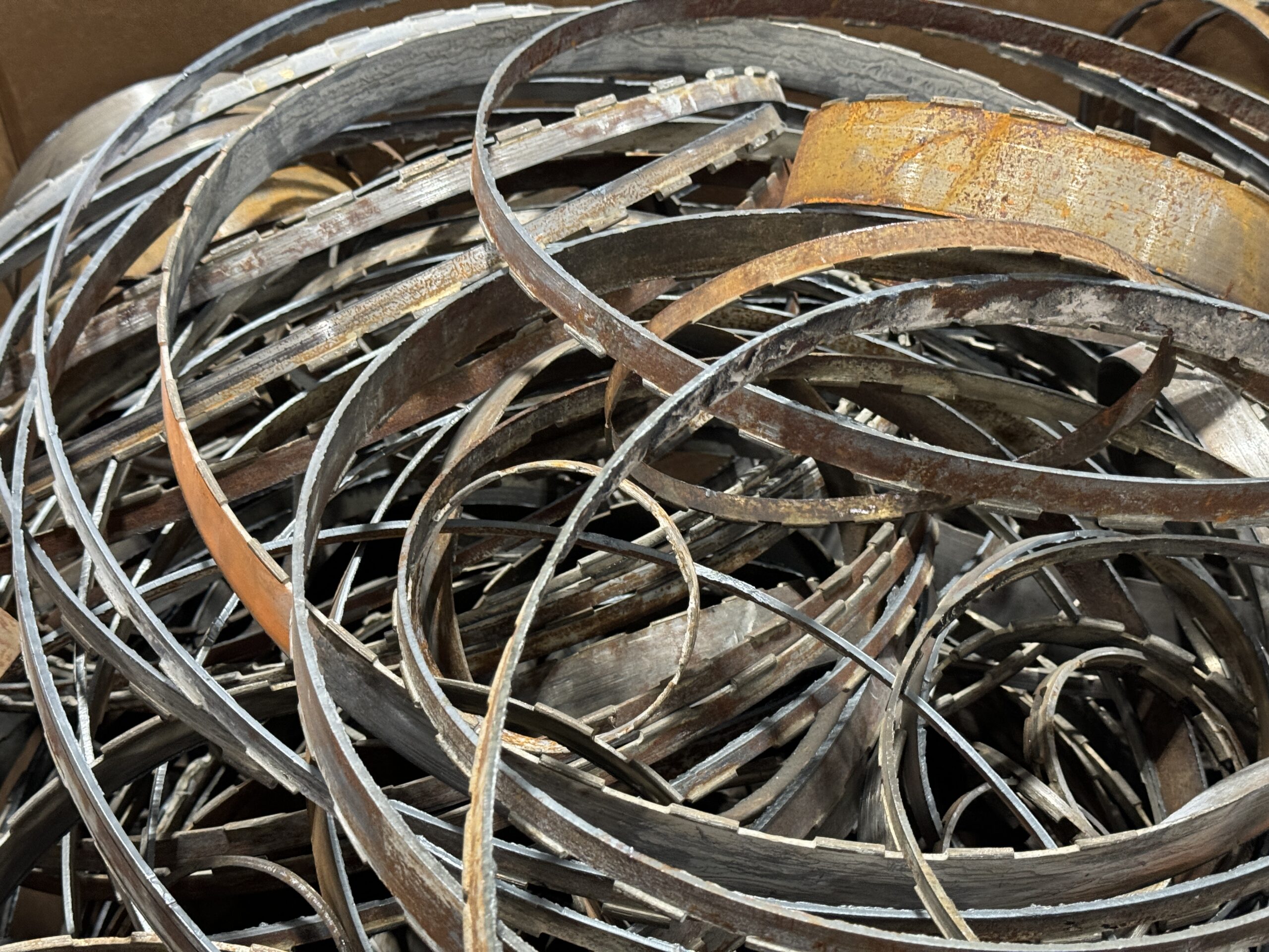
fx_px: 1760
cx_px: 634
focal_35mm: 48
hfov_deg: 39.7
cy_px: 476
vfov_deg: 30.3
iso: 250
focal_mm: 6.86
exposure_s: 1/40
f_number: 1.78
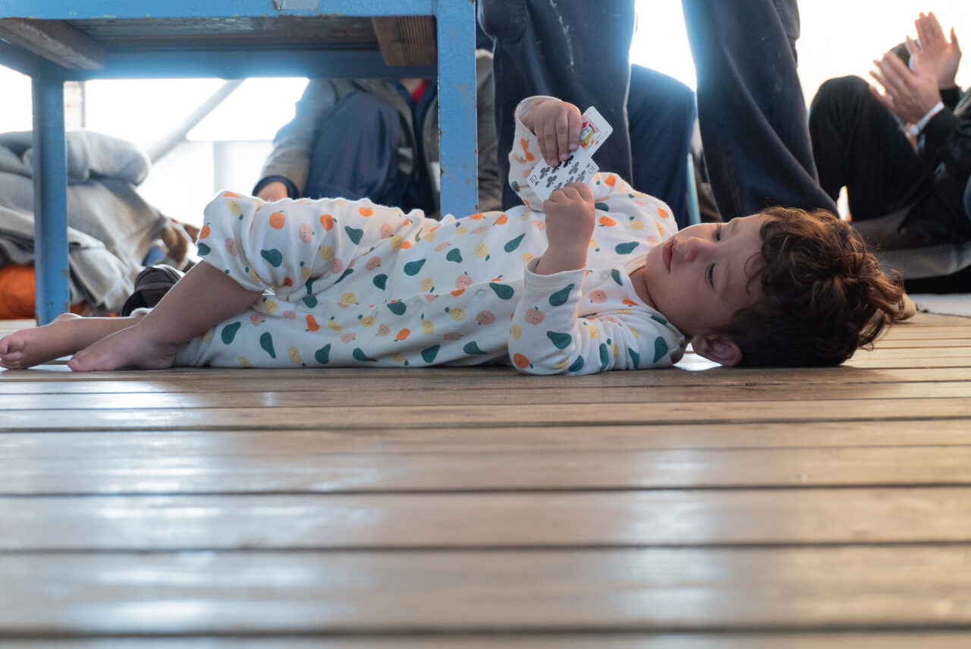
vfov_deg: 20.3
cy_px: 324
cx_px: 486
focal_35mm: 67
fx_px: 1808
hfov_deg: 30.1
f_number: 5.6
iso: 1250
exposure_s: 1/160
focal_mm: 45
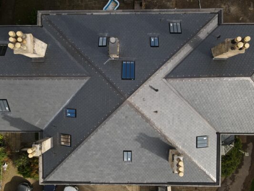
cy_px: 96
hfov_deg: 71.6
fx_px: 176
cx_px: 127
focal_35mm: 24
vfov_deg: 56.8
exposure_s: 1/20
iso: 100
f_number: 2.8
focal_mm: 4.5
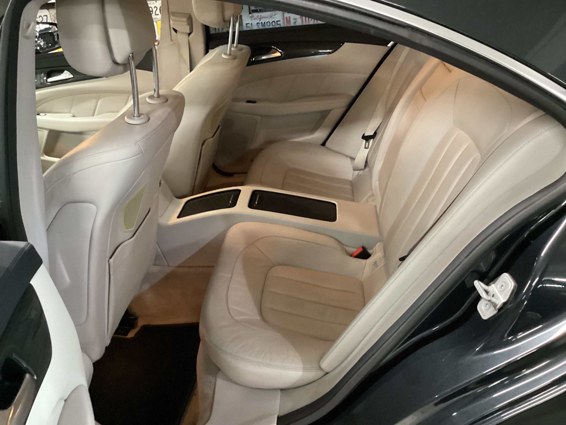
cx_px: 283
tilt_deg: -28.2
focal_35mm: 31
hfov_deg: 58.4
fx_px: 507
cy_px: 212
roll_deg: +6.2
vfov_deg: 45.4
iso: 640
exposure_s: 1/24
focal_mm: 3.3
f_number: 2.4
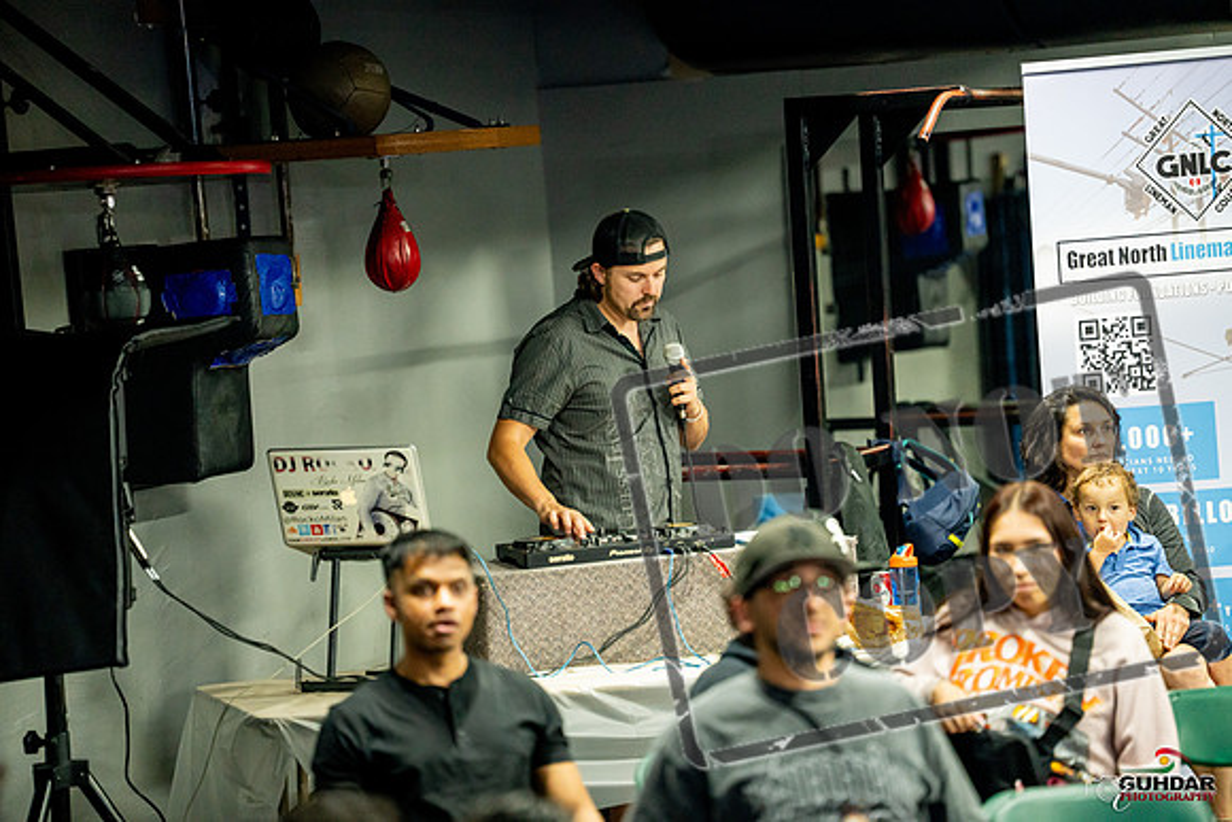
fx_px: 5134
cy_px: 411
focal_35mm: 150
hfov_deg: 13.7
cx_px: 616
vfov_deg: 9.2
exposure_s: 1/250
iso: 4000
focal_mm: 150
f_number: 2
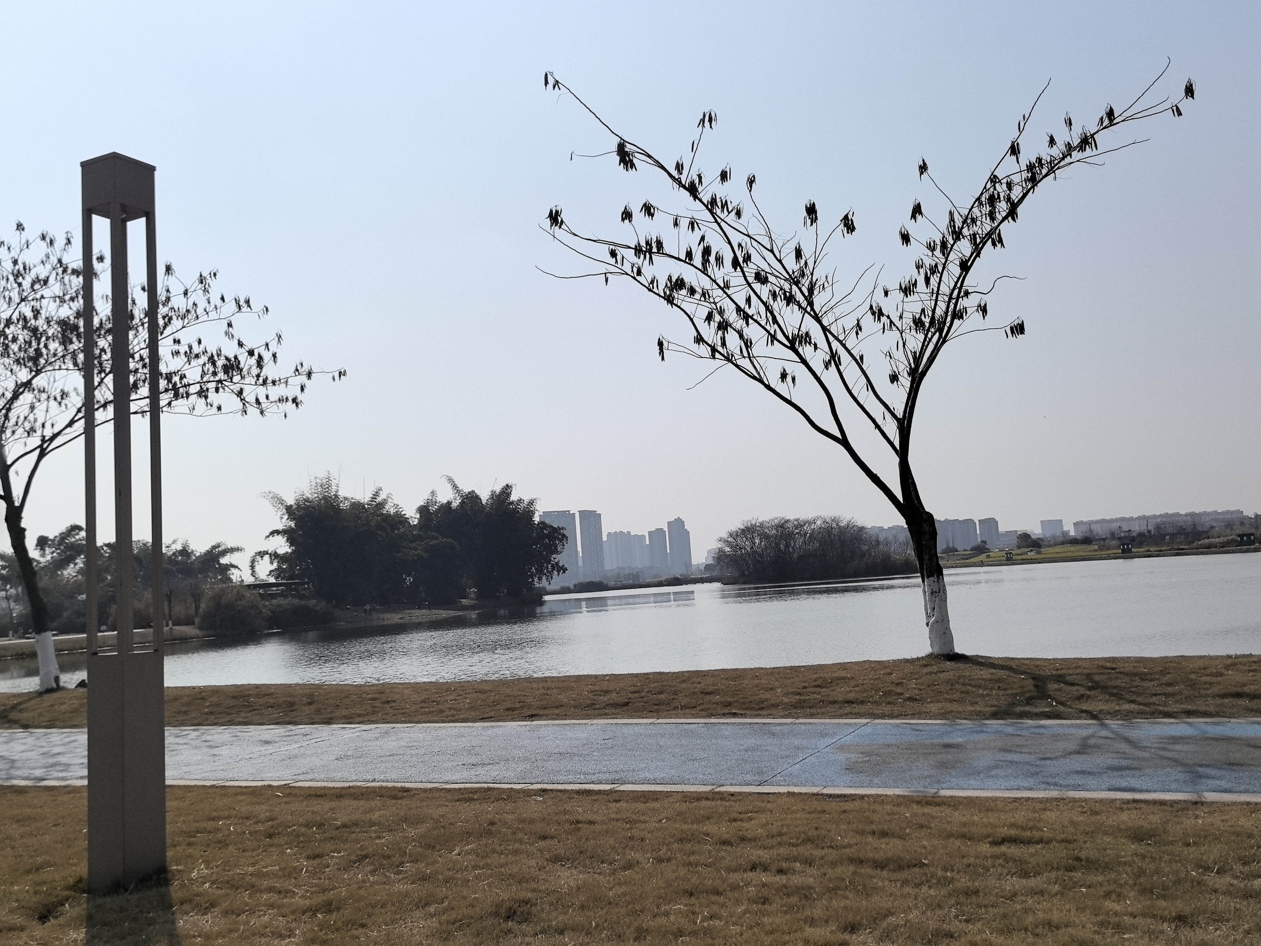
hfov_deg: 56.8
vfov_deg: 44.2
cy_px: 473
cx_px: 630
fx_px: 1166
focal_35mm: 32
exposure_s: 1/10000
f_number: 2
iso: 50
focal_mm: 5.75
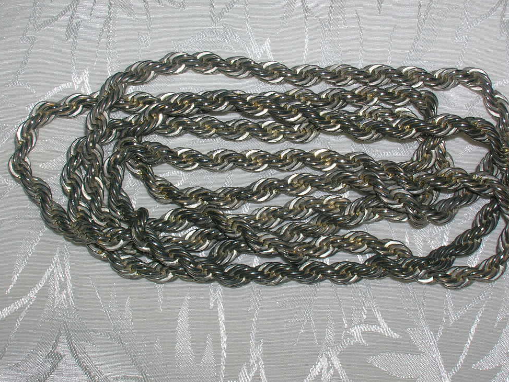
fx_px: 897
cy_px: 191
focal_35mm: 61
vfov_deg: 24.0
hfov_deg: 31.7
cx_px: 263
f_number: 5.9
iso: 50
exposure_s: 1/60.1
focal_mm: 9.7
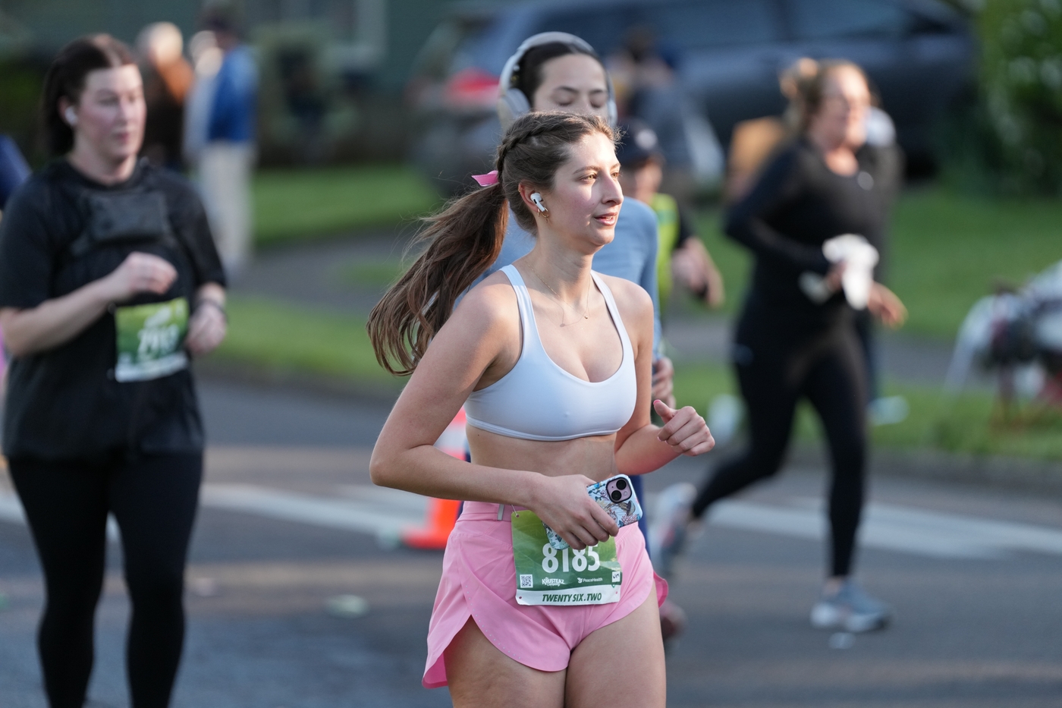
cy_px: 354
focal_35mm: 200
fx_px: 5899
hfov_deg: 10.3
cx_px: 531
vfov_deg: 6.9
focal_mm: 200
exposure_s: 1/2000
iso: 800
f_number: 2.8
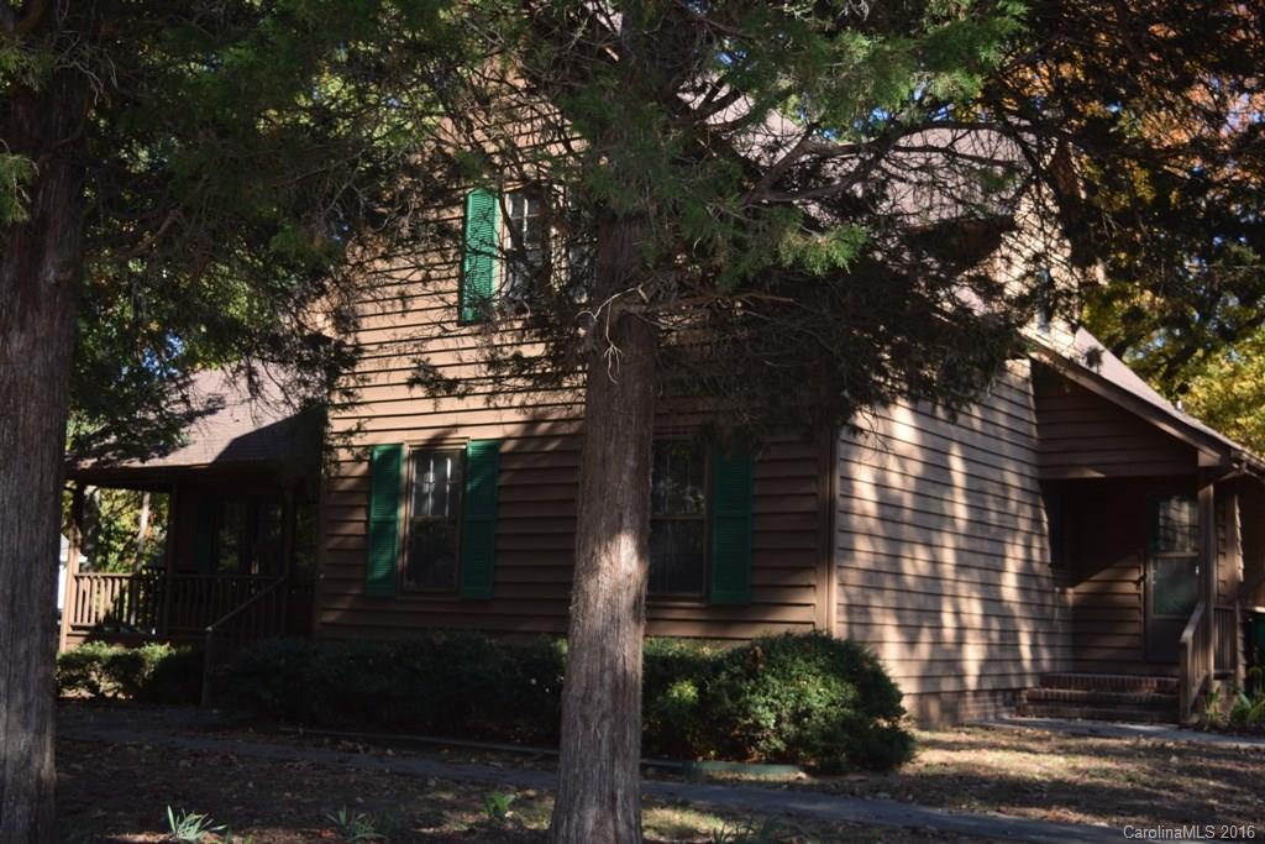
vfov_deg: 29.9
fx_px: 1581
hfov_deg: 43.6
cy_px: 422
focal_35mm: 45
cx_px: 632
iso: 100
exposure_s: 1/200
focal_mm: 30
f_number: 4.2
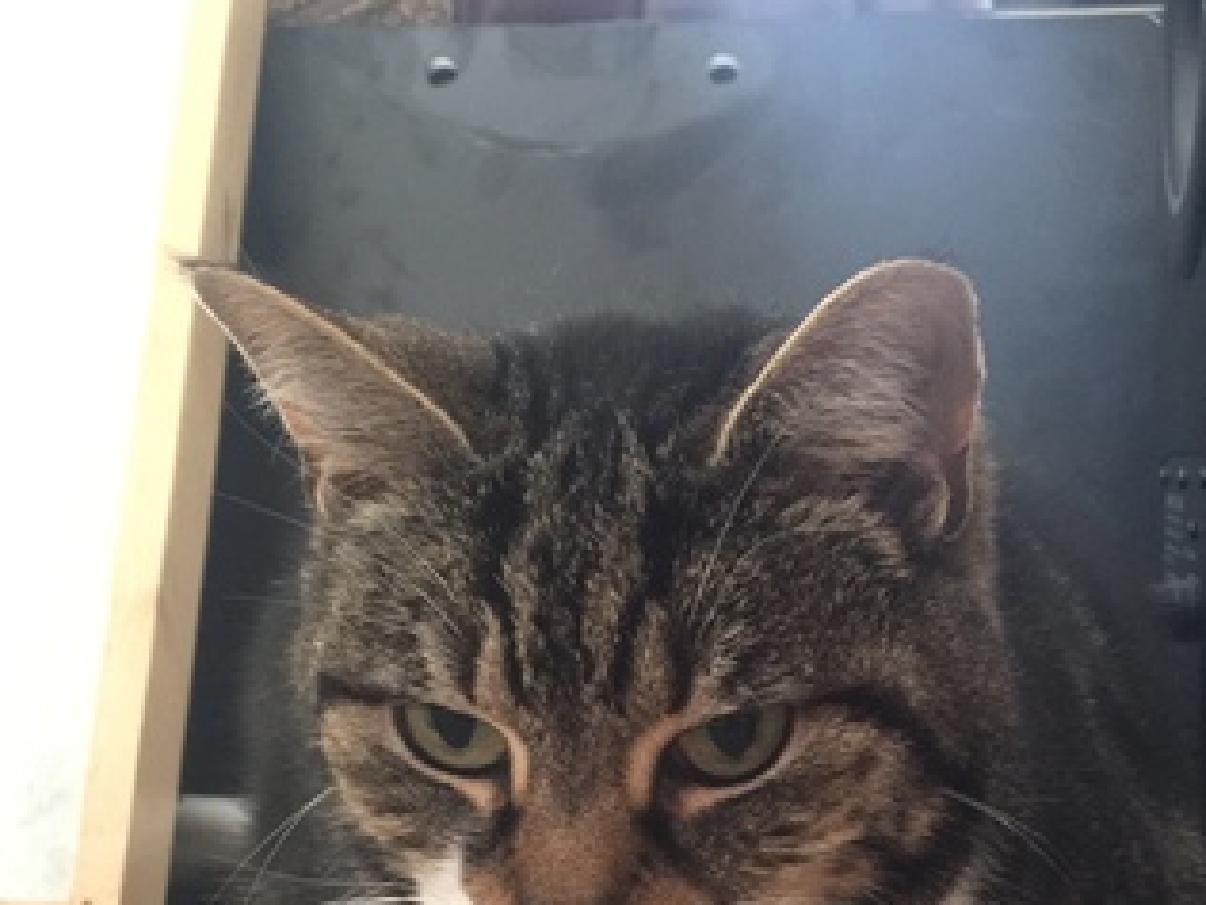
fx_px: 1916
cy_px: 932
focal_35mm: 55
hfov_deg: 34.7
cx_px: 779
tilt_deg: -10.9
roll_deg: +0.3
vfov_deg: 25.1
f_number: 2.2
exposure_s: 1/8
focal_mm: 4.15
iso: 125
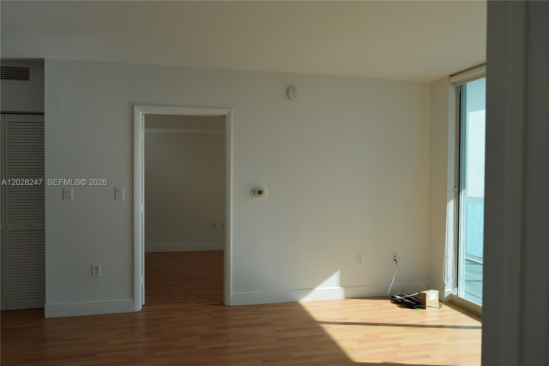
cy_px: 183
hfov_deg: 67.4
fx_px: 412
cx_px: 274
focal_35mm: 27
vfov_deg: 47.9
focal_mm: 18
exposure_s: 1/320
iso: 200
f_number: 9
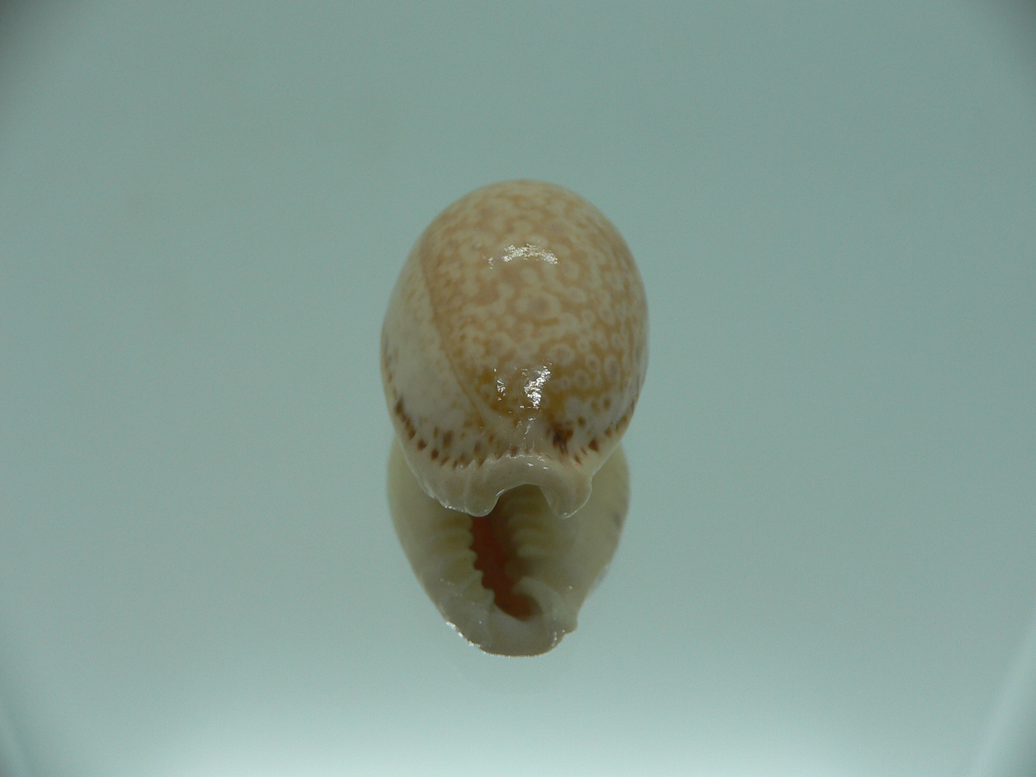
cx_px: 518
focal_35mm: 35
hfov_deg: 52.6
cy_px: 388
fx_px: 1047
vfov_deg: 40.7
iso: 80
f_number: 2.8
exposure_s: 1/60
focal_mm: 4.6
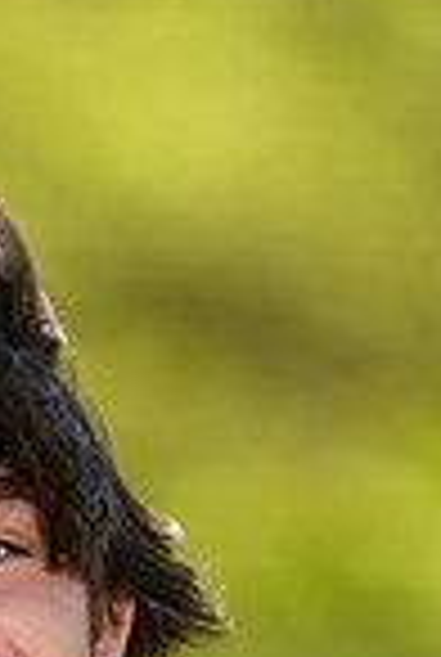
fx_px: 27047
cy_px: 1094
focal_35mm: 1479
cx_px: -164
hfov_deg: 0.9
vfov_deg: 1.4
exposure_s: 1/200
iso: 64
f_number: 6.3
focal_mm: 373
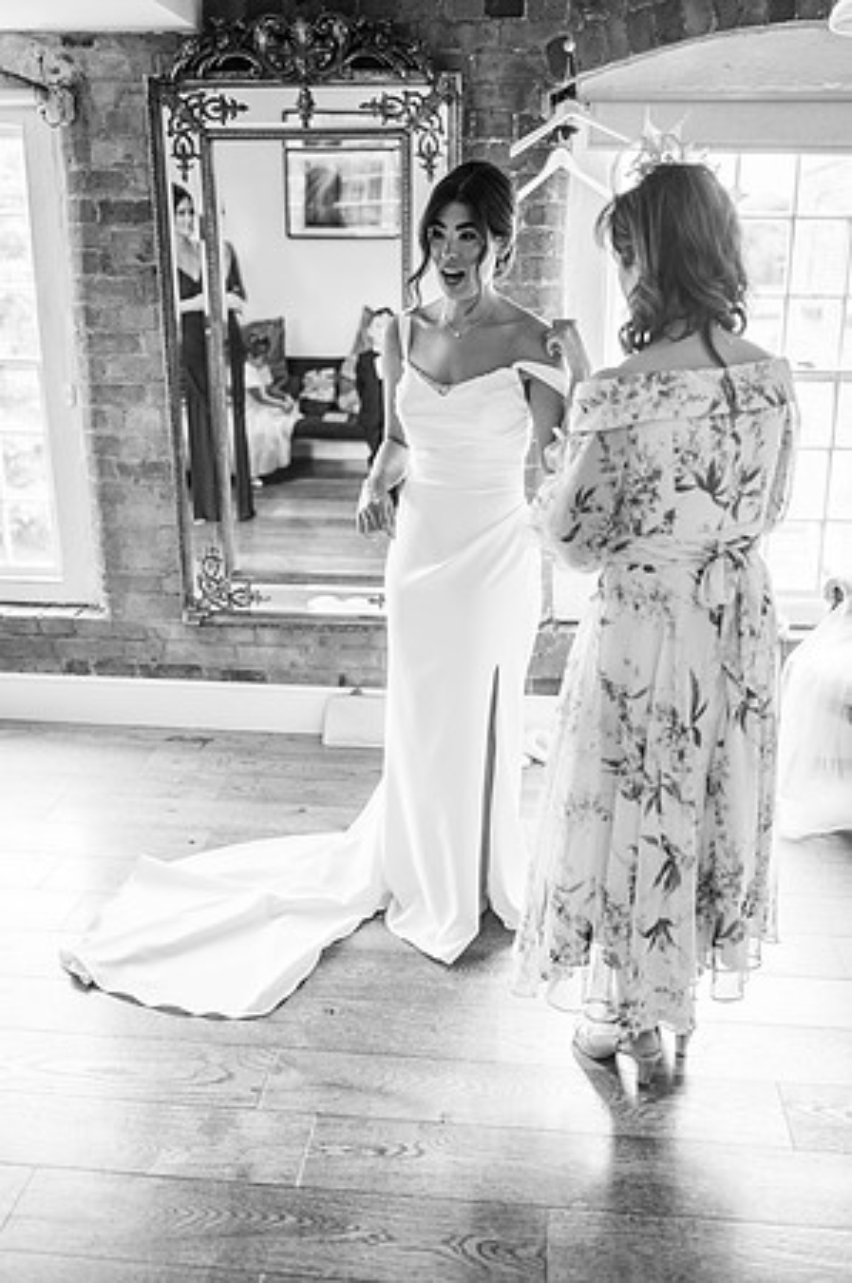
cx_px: 426
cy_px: 642
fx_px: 1245
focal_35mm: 35
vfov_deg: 54.5
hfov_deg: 37.8
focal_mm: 35
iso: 360
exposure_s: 1/200
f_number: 2
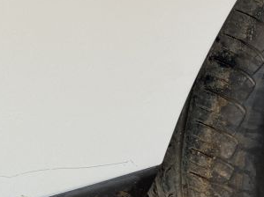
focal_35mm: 89
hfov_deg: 20.3
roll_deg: -2.6
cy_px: 64
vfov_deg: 16.5
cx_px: 334
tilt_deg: -30.8
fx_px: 678
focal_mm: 4.25
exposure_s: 1/100
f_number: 1.8
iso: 125
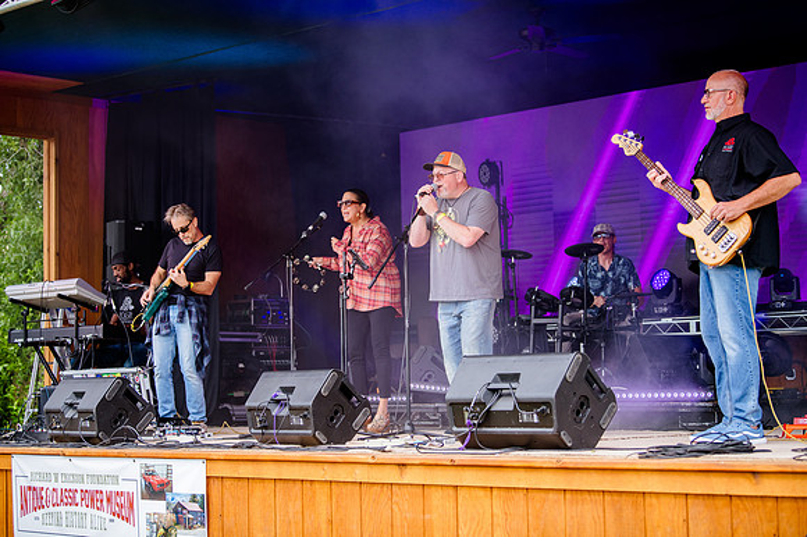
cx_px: 404
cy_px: 268
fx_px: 1569
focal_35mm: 70
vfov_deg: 19.4
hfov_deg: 28.8
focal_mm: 70
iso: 320
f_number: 2.8
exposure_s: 1/800
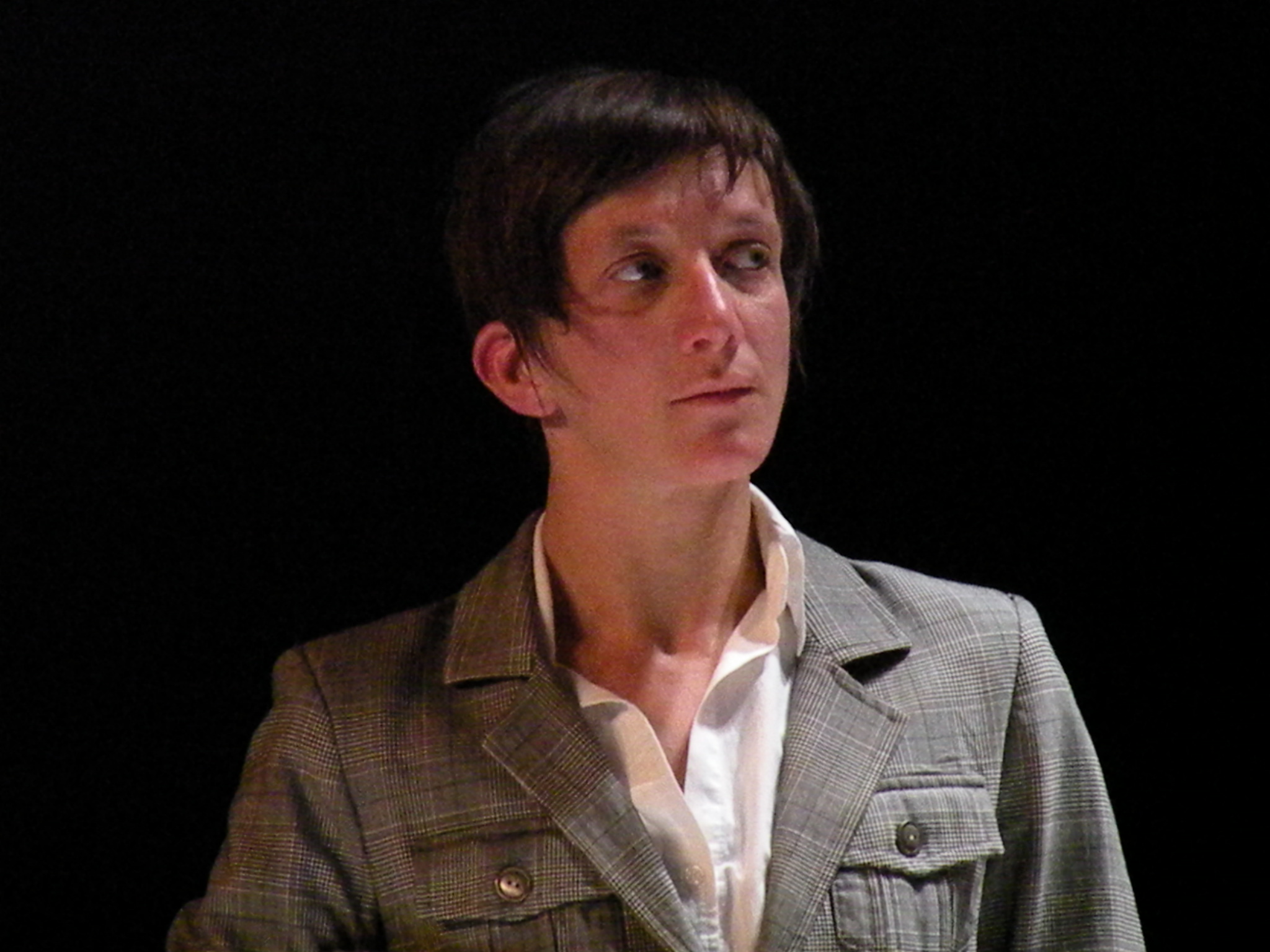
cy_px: 476
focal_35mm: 441
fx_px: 16180
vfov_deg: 3.4
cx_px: 635
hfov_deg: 4.5
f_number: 5.6
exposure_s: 1/395
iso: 3200
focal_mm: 78.1
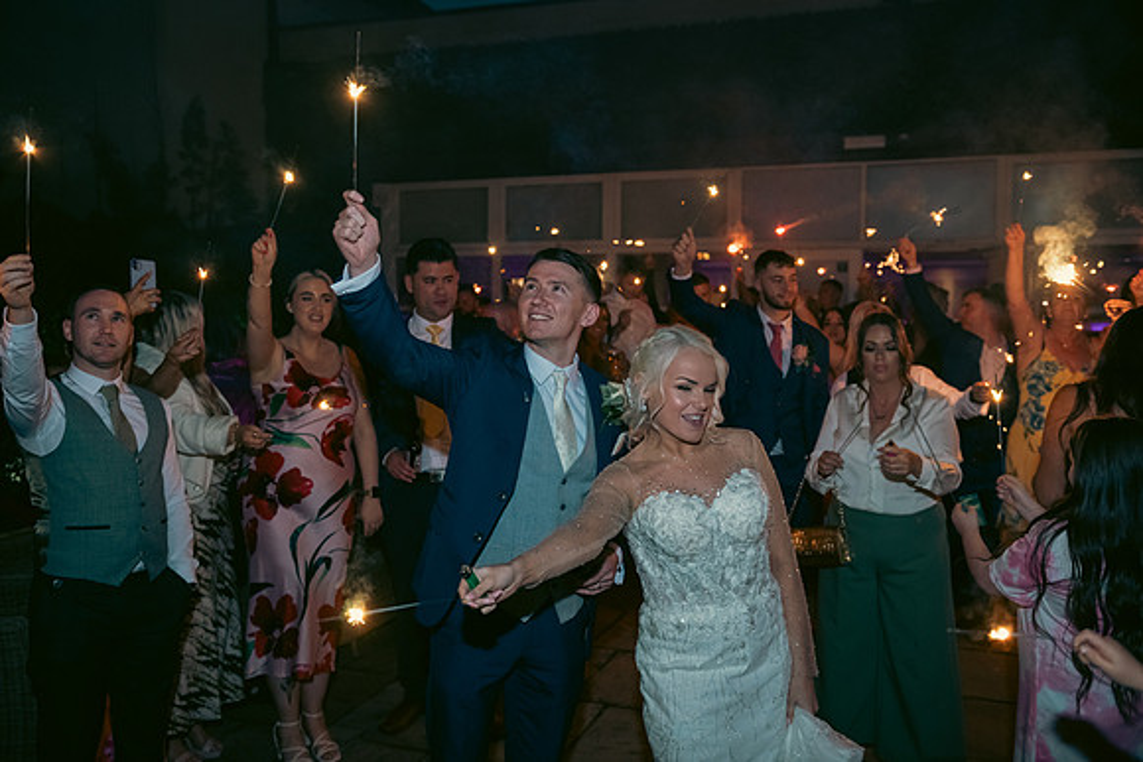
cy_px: 381
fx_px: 1016
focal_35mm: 32
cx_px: 572
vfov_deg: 41.1
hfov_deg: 58.7
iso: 800
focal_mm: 32
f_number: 3.5
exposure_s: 1/160
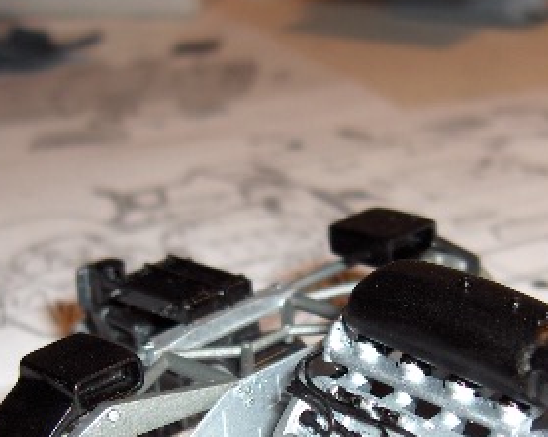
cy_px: 445
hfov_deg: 21.8
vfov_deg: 17.0
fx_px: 1426
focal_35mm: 88
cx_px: 291
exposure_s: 1/60
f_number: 4.8
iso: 100
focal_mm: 8
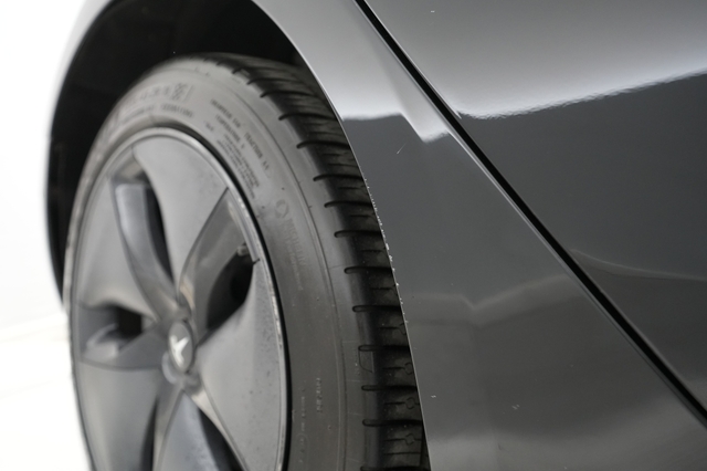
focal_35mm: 28
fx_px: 550
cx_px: 354
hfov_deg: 65.5
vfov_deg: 46.4
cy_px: 236
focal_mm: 28
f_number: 3.5
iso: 3200
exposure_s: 1/100
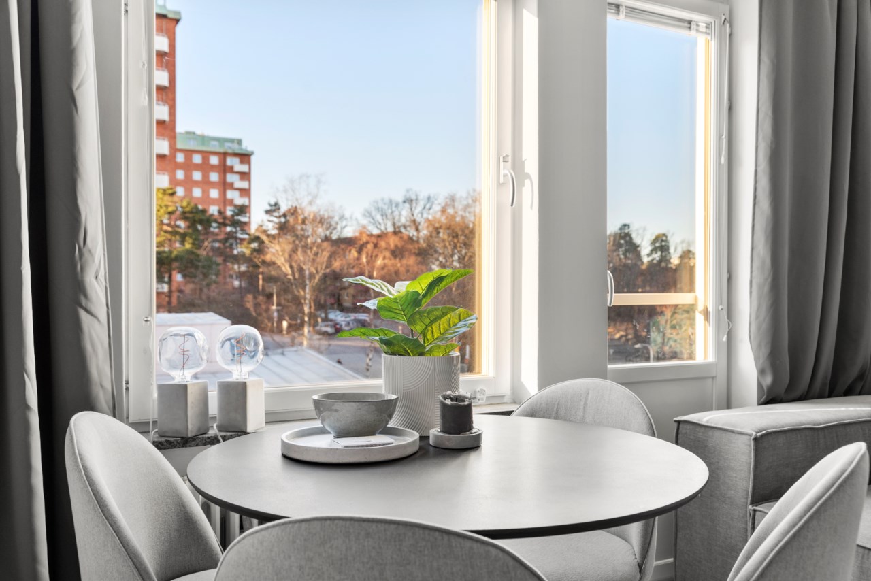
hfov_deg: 58.7
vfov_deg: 41.1
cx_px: 436
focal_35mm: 32
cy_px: 290
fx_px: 774
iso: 320
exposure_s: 1/10
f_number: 5.6
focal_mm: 32
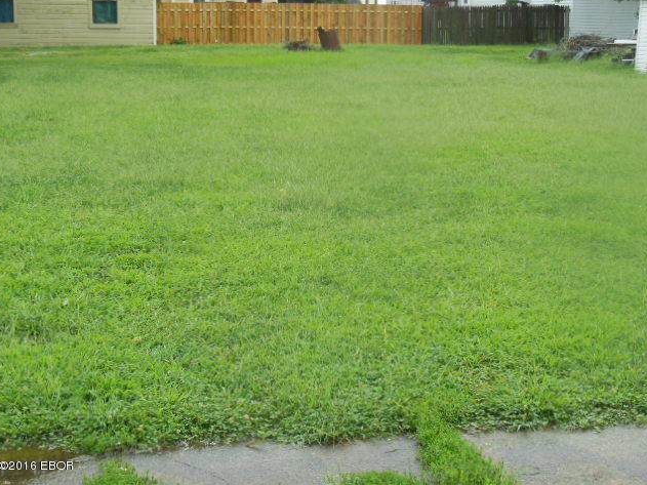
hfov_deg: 27.4
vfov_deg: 20.7
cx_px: 321
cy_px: 240
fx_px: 1327
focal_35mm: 71
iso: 125
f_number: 5.2
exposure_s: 1/125
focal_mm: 12.4
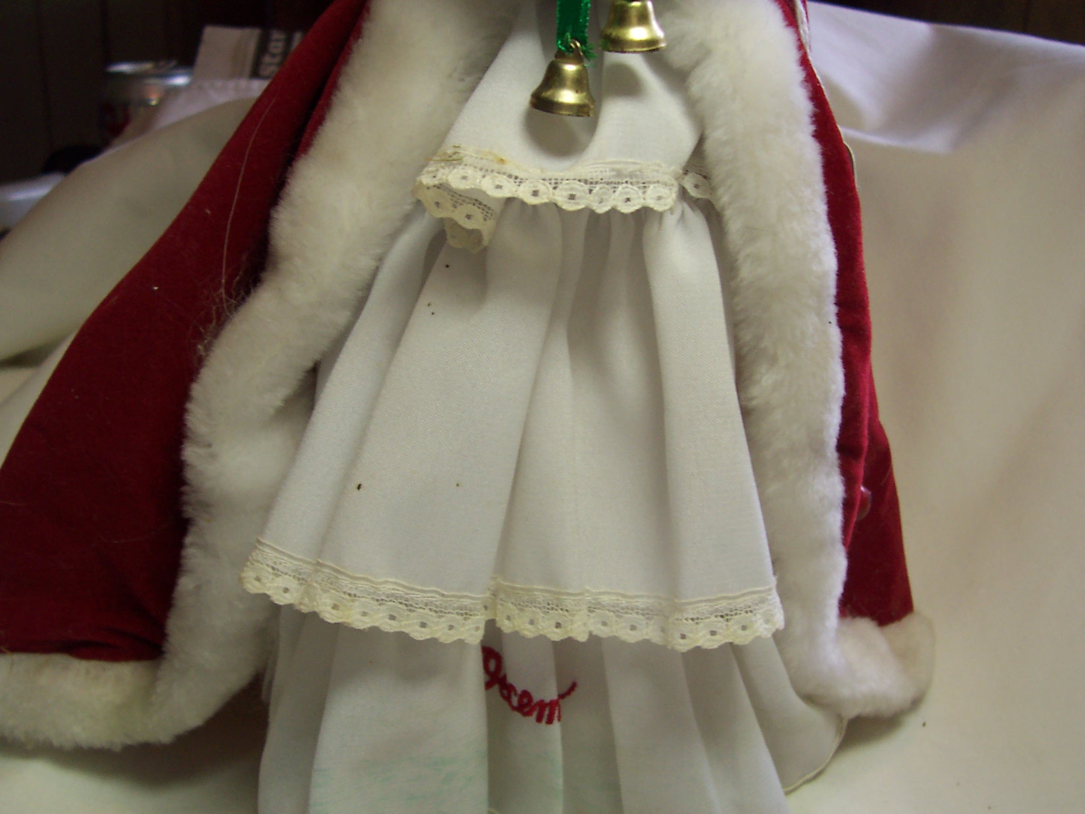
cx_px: 542
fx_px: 1160
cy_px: 407
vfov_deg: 38.7
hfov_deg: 50.1
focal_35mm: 37
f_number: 2.8
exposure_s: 1/60
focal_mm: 5.6
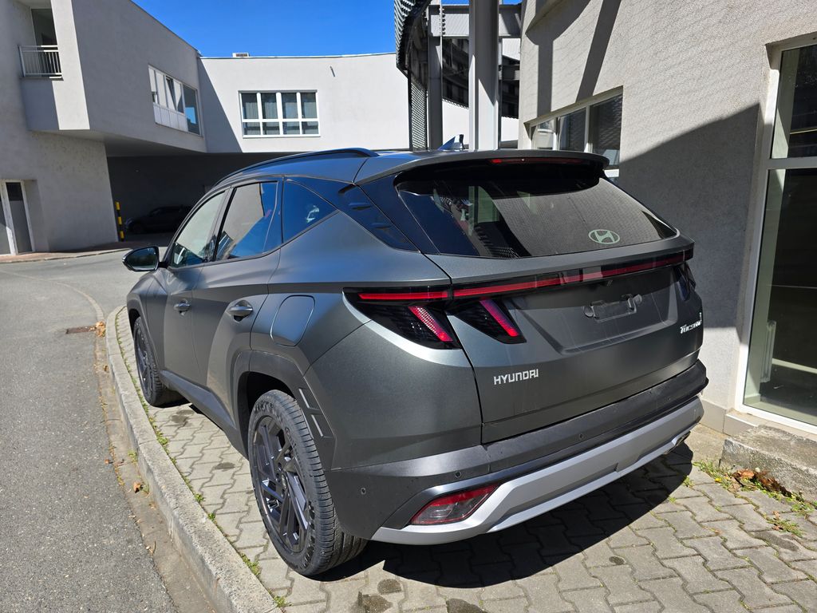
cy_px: 306
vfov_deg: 58.9
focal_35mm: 23
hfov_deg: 73.9
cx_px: 408
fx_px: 543
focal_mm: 6.3
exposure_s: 1/568
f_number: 1.7
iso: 12
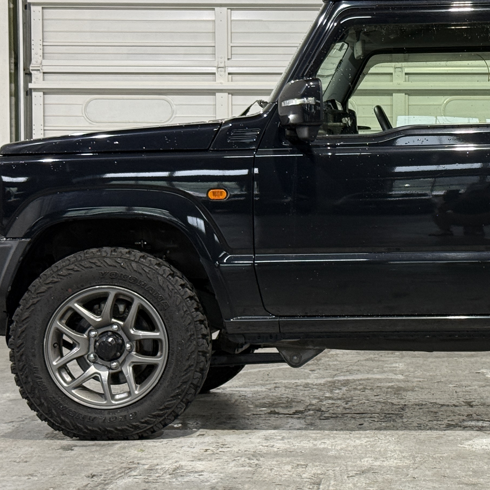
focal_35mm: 94
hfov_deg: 18.2
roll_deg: -0.2
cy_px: 212
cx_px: 440
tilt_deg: -0.8
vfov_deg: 18.5
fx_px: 1505
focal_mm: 6.76
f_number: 1.78
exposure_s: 1/60
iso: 160
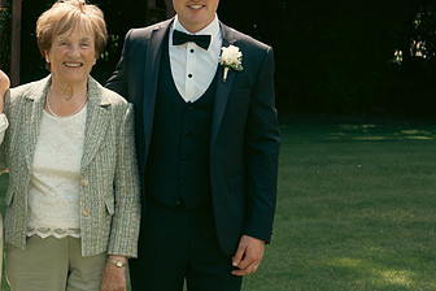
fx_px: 1465
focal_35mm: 121
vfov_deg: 11.3
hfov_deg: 16.7
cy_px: 146
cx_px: 64
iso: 320
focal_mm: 70
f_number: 7.1
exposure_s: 1/320
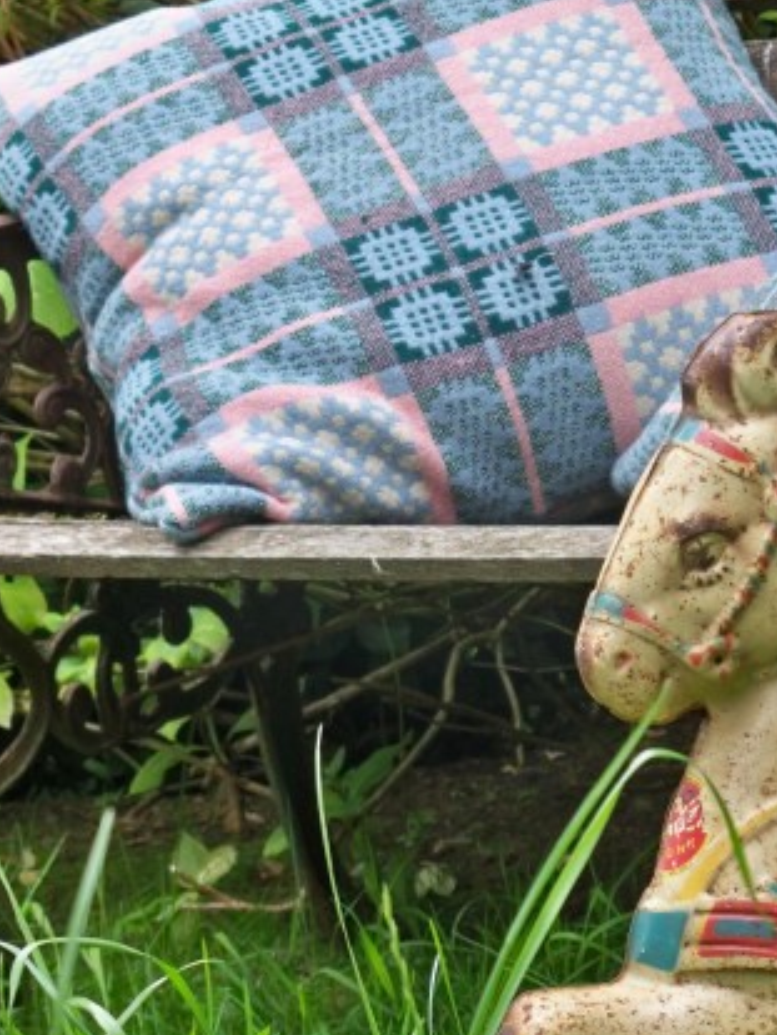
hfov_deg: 11.3
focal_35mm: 131
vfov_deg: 15.0
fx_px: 3917
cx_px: 400
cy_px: 512
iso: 64
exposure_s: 1/50
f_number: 4.2
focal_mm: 18.8
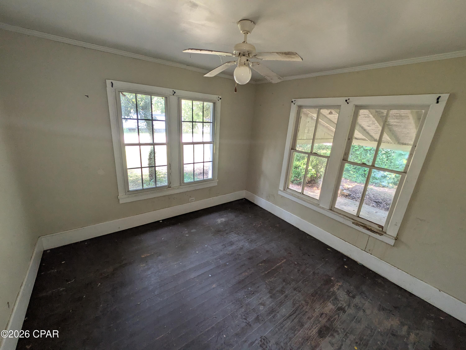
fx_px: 189
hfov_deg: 102.0
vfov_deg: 85.7
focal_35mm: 14
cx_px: 233
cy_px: 175
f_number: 2.2
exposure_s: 1/120
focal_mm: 1.83
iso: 157
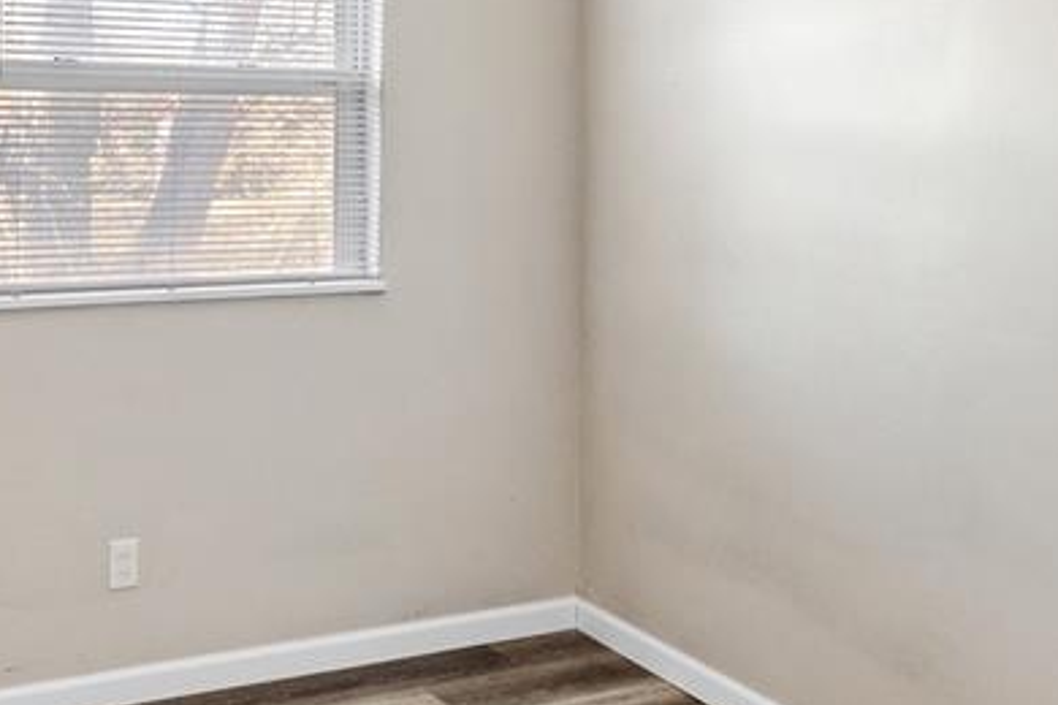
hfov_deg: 45.4
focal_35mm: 42
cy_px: 212
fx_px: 1234
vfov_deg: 31.5
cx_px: 315
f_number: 6.3
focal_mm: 8
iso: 400
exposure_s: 1/8
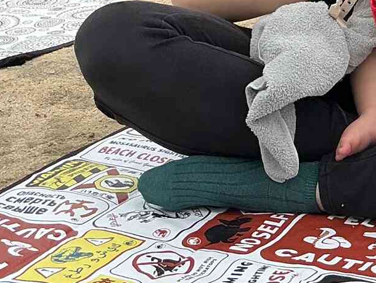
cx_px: 414
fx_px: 1250
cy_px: -118
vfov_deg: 12.4
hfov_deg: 16.6
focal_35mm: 115
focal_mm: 3
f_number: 1.8
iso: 25
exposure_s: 1/1412
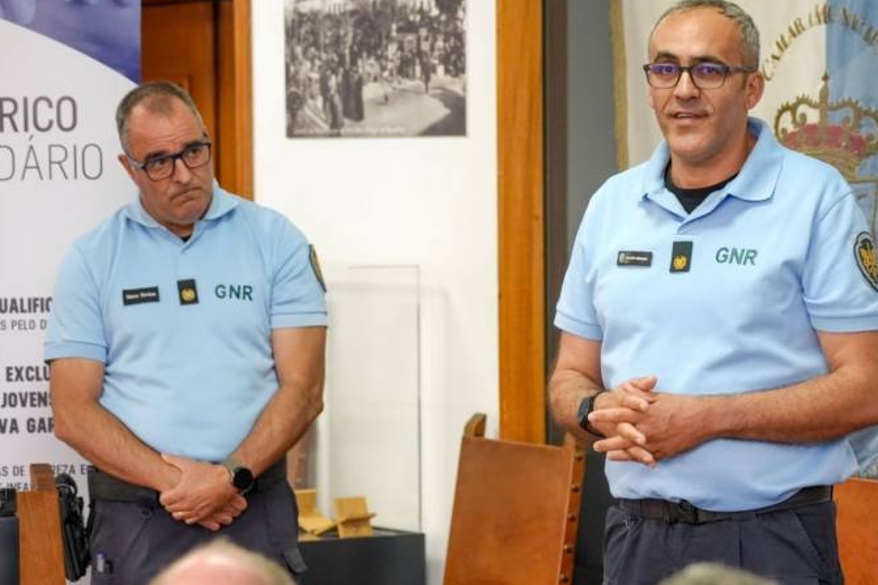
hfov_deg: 12.8
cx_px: 446
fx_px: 3926
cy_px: 357
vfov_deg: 8.5
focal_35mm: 161
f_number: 4
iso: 3200
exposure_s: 1/160
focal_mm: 105
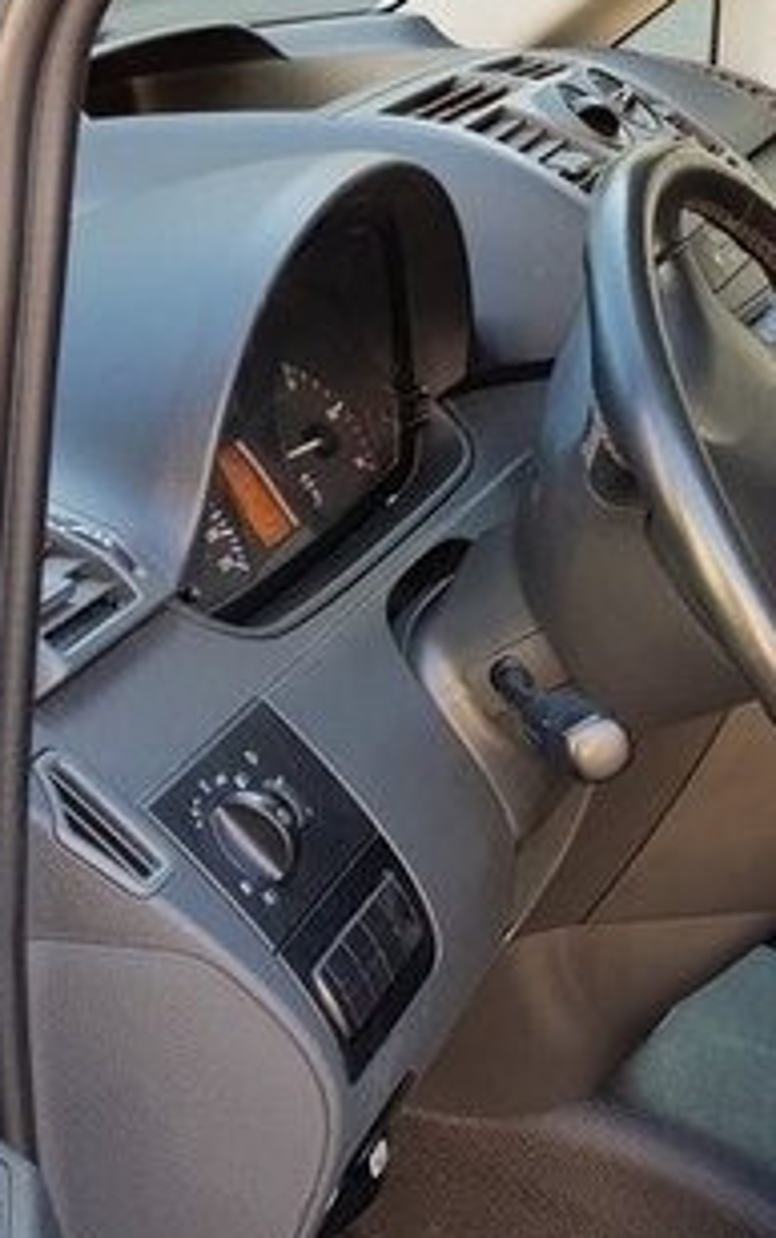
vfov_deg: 34.5
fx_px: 1993
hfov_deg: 19.0
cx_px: 1202
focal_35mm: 59
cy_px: 613
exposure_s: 1/56
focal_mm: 4.2
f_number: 1.7
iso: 40
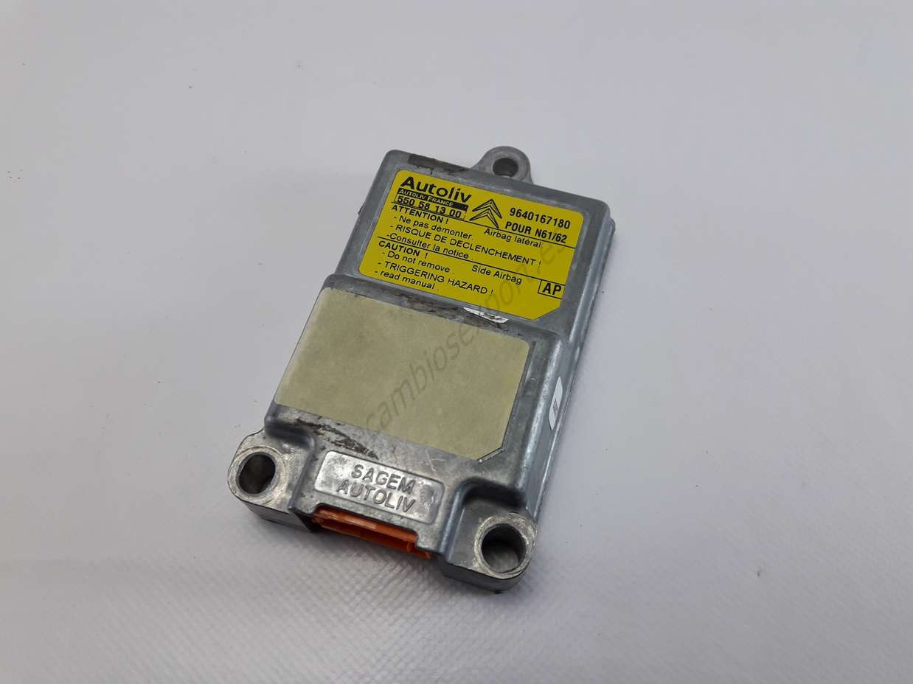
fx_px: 738
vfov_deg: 49.7
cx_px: 456
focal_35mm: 28
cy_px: 342
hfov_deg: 63.5
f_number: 1.9
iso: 64
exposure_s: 1/100
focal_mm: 3.7
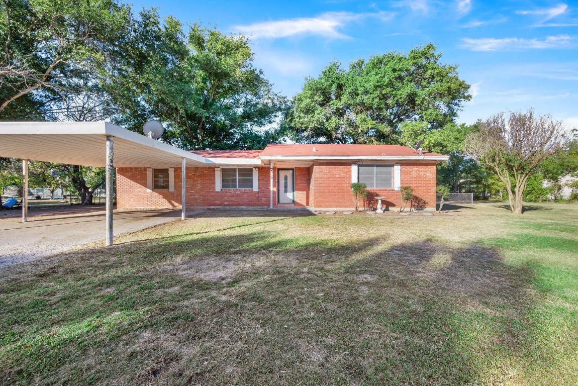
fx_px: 225
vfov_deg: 81.3
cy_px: 193
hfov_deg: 104.2
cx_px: 289
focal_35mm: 14
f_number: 8
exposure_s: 1/125
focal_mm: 14
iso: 400
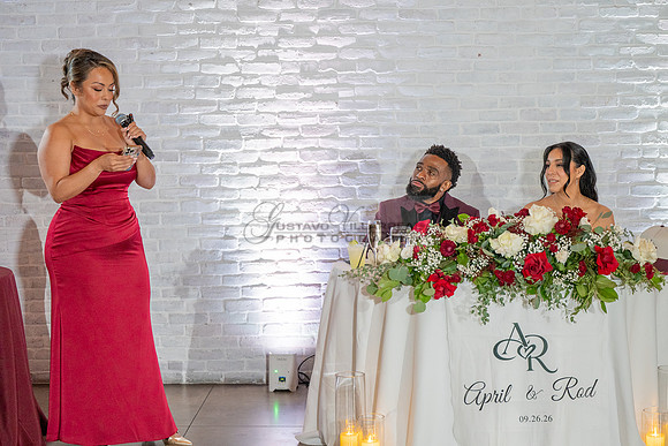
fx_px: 1299
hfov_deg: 28.8
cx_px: 334
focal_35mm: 70
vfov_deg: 19.5
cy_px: 223
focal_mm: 70
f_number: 2.8
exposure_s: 1/320
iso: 1600
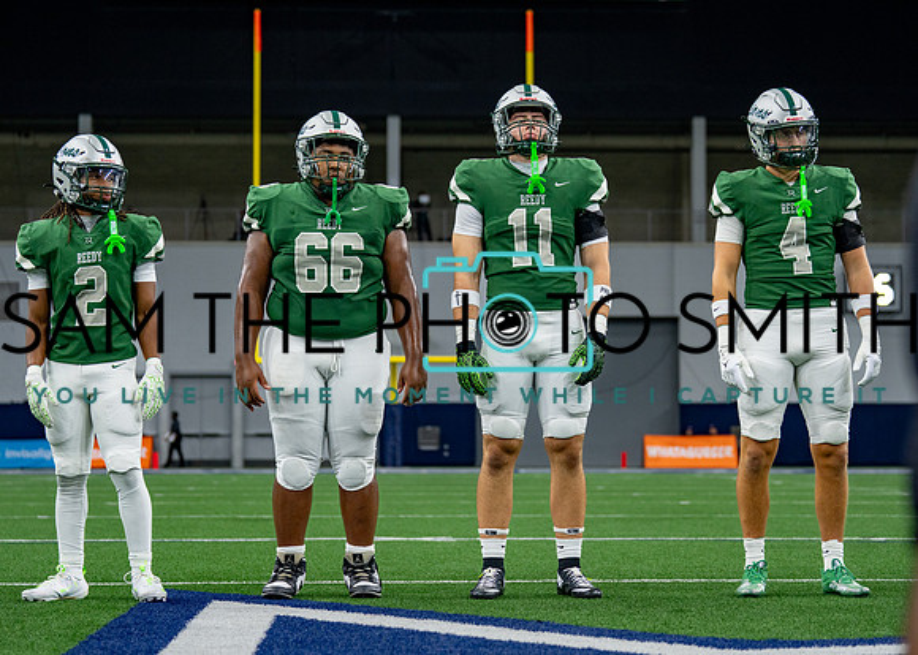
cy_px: 294
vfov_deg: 16.9
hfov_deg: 23.5
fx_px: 2210
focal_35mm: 85
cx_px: 476
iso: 640
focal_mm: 70
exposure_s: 1/500
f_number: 2.8
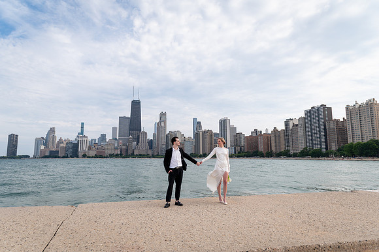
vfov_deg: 51.8
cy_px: 124
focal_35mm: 25
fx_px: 260
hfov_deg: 72.3
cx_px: 185
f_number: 4.5
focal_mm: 24
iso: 100
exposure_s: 1/640
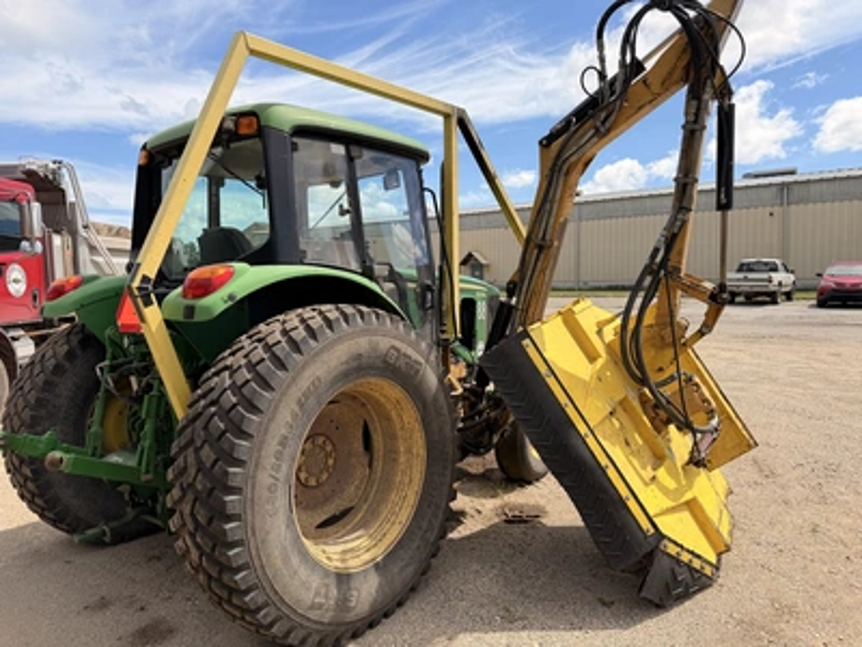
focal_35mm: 24
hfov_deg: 71.6
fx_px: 598
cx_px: 431
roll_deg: +1.3
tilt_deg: -1.9
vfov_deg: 56.8
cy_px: 324
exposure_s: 1/3759
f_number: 1.78
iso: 80
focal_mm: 6.76
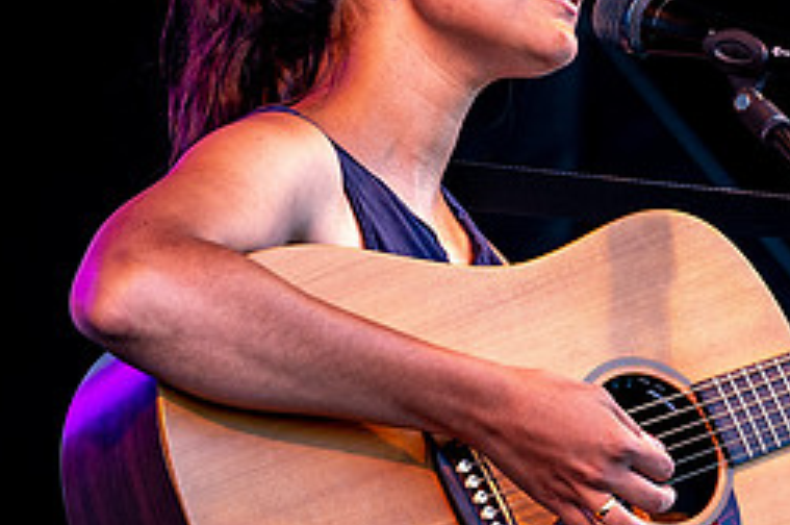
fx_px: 9818
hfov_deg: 4.6
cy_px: 155
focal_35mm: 448
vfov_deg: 3.1
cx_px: 775
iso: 2200
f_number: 5.6
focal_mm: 165
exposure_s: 1/800
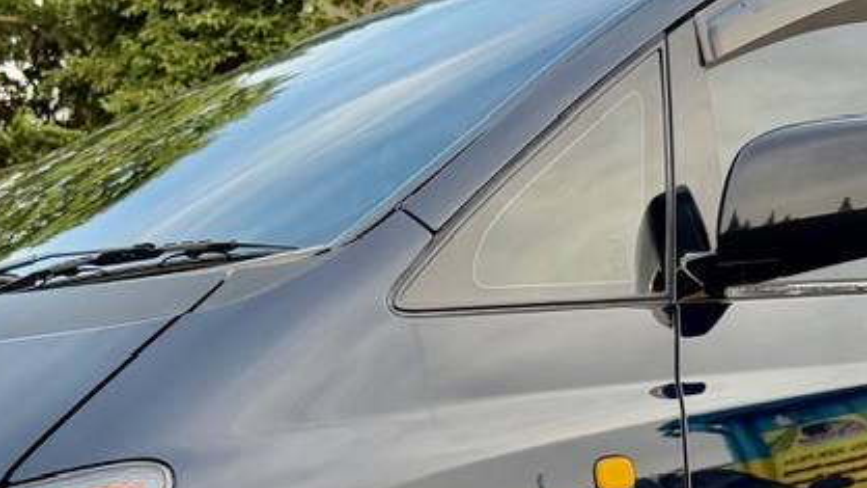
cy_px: 646
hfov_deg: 26.5
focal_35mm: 80
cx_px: 440
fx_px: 1839
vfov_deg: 14.4
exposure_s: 1/203
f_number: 1.78
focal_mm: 6.76
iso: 160
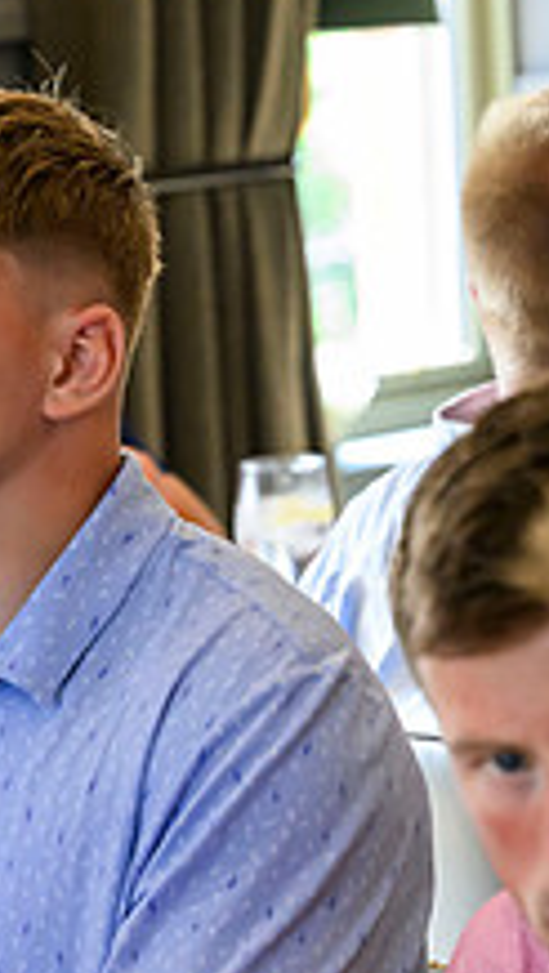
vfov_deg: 9.9
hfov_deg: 5.5
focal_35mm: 217
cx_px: -678
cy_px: 725
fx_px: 5603
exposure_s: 1/500
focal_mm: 78
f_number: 4
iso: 4000
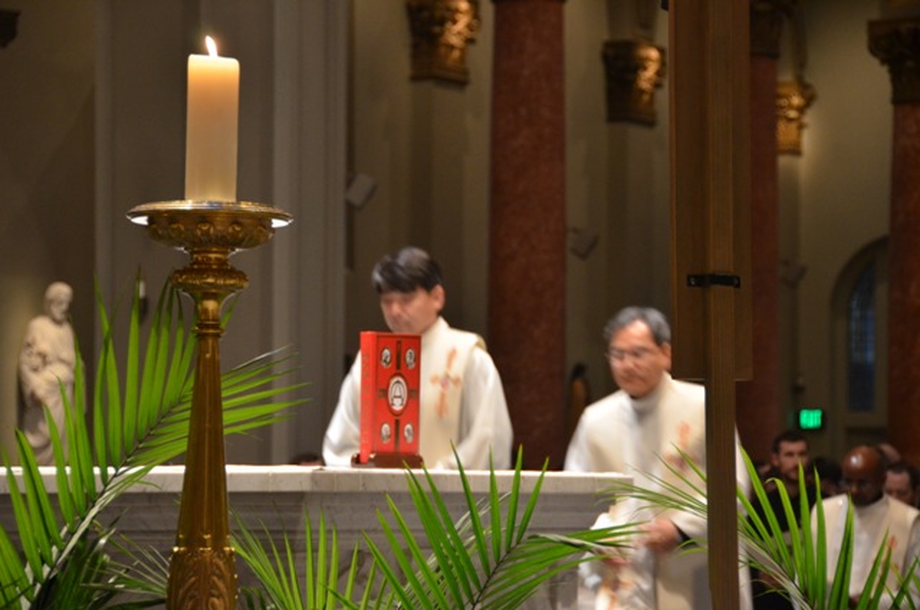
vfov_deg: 10.1
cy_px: 305
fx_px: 3443
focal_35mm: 135
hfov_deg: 15.2
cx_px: 460
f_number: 5.3
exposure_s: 1/25
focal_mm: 90
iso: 1600
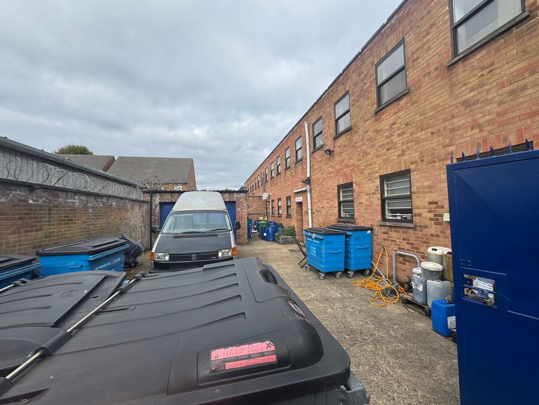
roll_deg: +1.8
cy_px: 202
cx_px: 270
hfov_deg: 102.1
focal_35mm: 14
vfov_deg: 85.7
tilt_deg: +2.1
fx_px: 218
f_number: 2.2
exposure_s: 1/741
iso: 40
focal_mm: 2.22
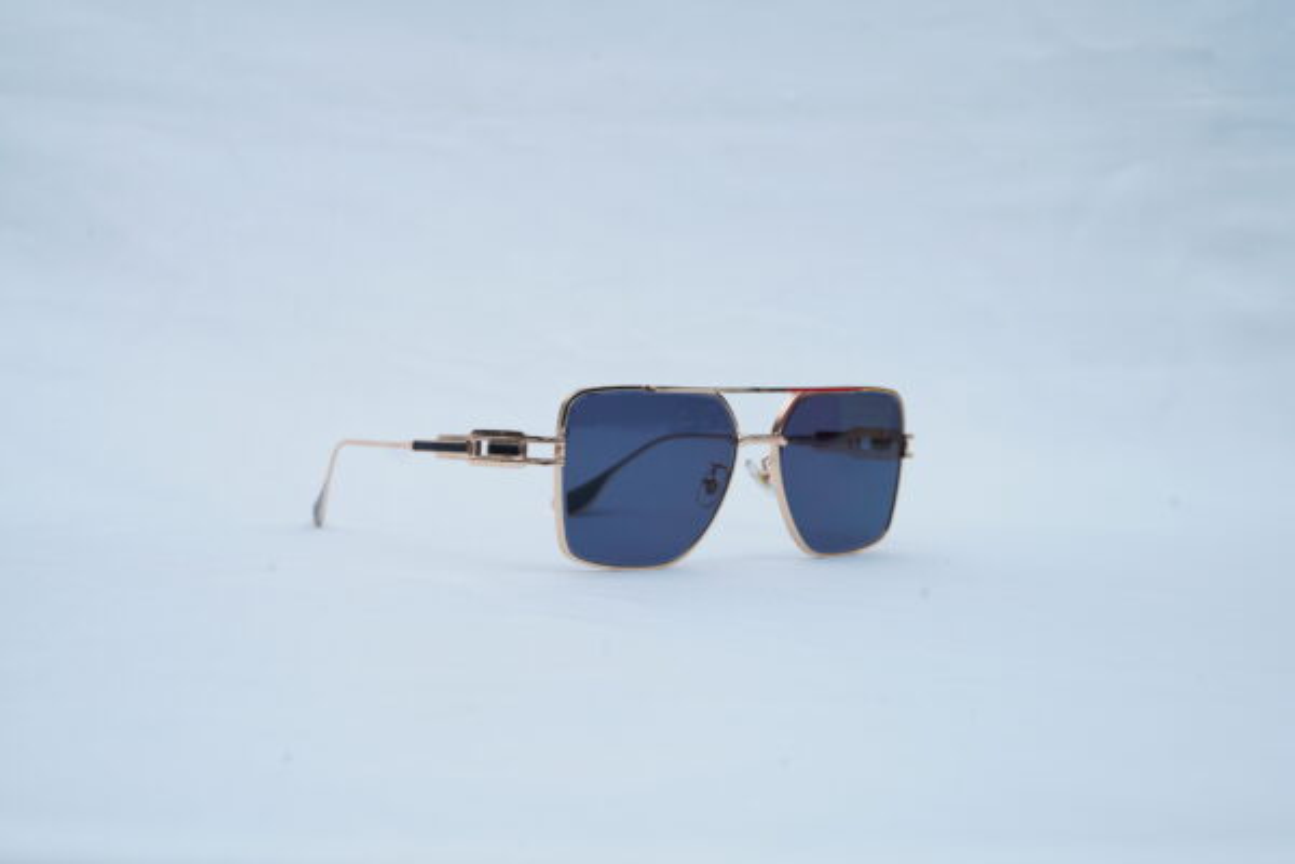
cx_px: 648
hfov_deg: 39.6
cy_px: 432
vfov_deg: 27.0
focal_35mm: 50
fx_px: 1798
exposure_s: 1/160
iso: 125
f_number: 9
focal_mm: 50
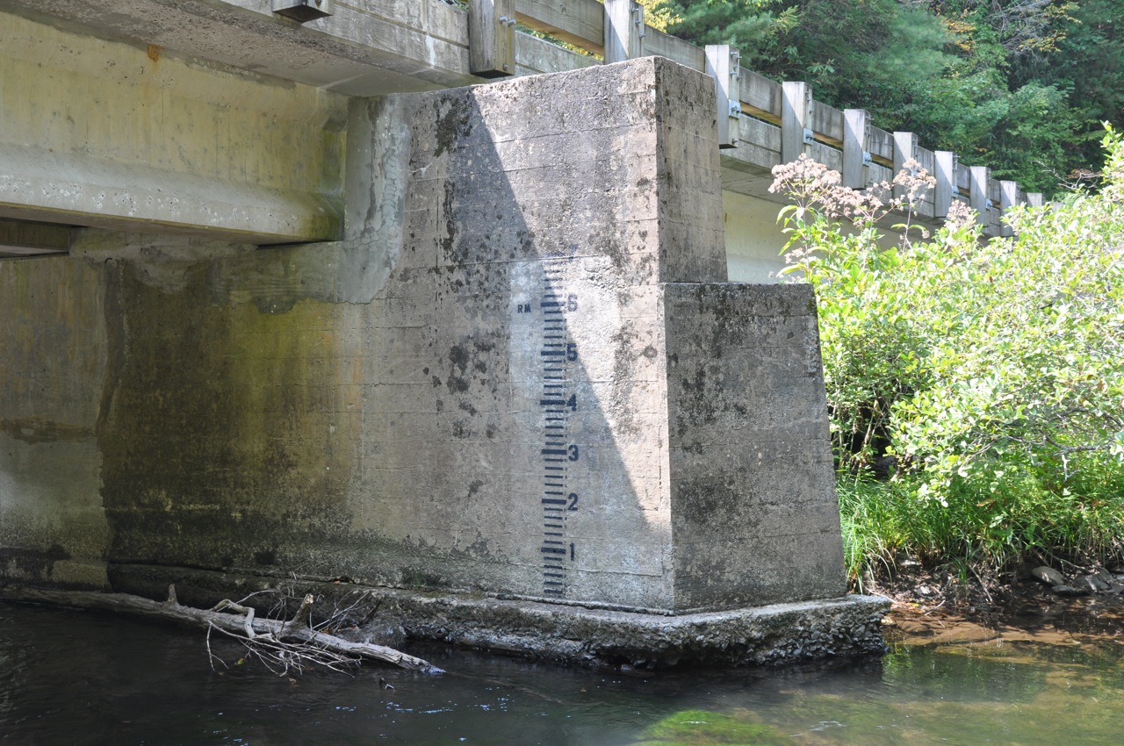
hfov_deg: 49.6
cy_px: 373
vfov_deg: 34.1
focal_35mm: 39
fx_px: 1216
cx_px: 562
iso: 200
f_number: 7.1
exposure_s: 1/50
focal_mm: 26
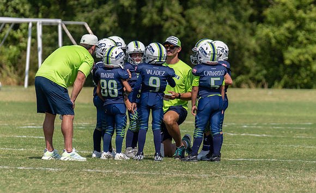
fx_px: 2948
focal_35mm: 345
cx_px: 174
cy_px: 83
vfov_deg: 3.7
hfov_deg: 6.1
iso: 100
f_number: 3.5
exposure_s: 1/1600
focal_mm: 200
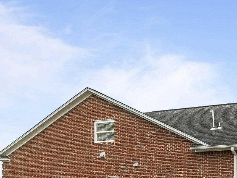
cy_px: 210
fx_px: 288
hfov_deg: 37.6
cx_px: 259
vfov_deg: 29.8
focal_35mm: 42
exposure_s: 1/160
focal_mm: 10
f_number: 5.6
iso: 250
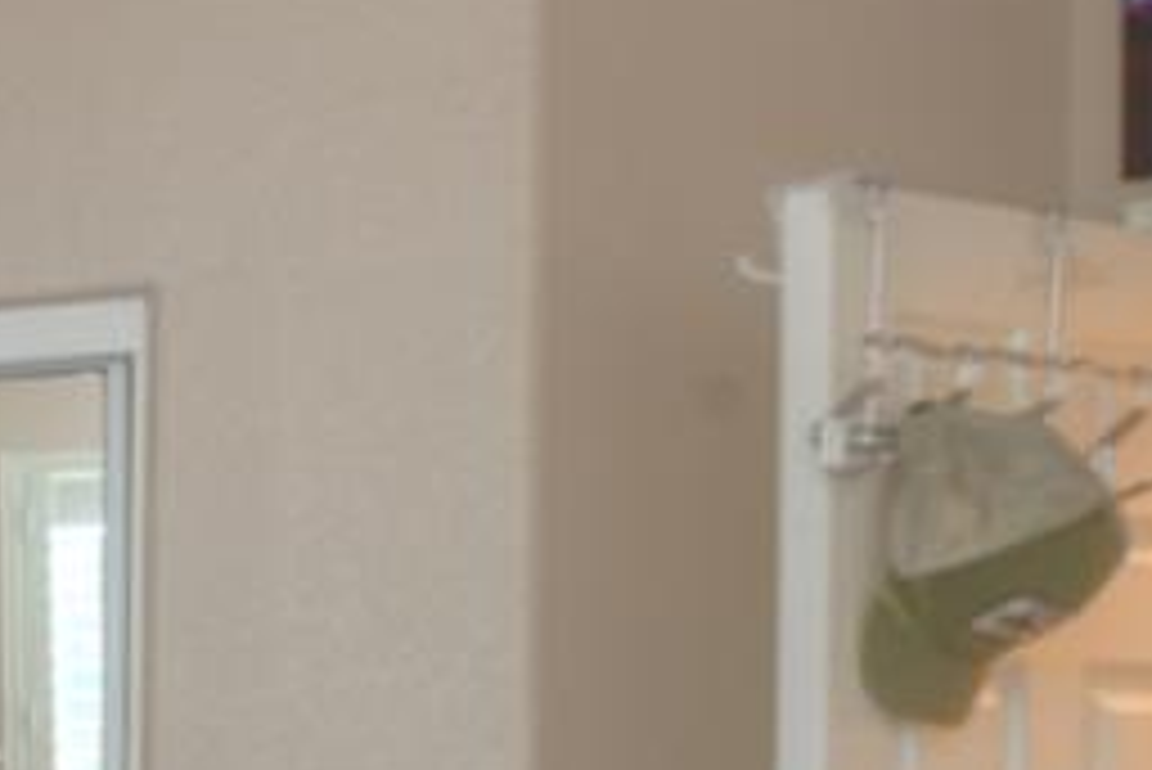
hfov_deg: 13.3
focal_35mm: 82
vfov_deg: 16.2
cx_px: -1917
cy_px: 851
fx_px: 2625
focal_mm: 14
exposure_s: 1/1.6
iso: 400
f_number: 10
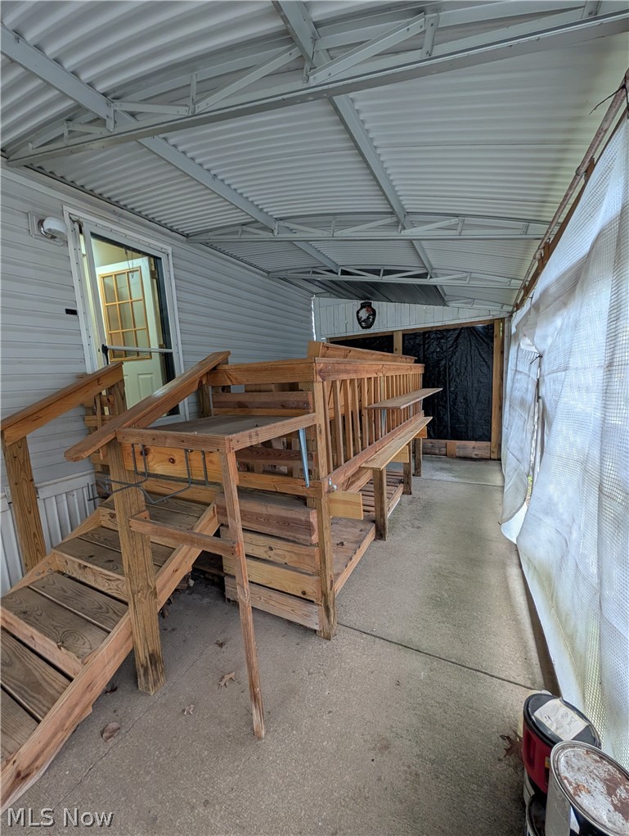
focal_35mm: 12
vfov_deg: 110.4
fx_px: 290
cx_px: 314
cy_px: 418
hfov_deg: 94.7
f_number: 1.7
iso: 178
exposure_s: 1/53.6
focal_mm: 2.02
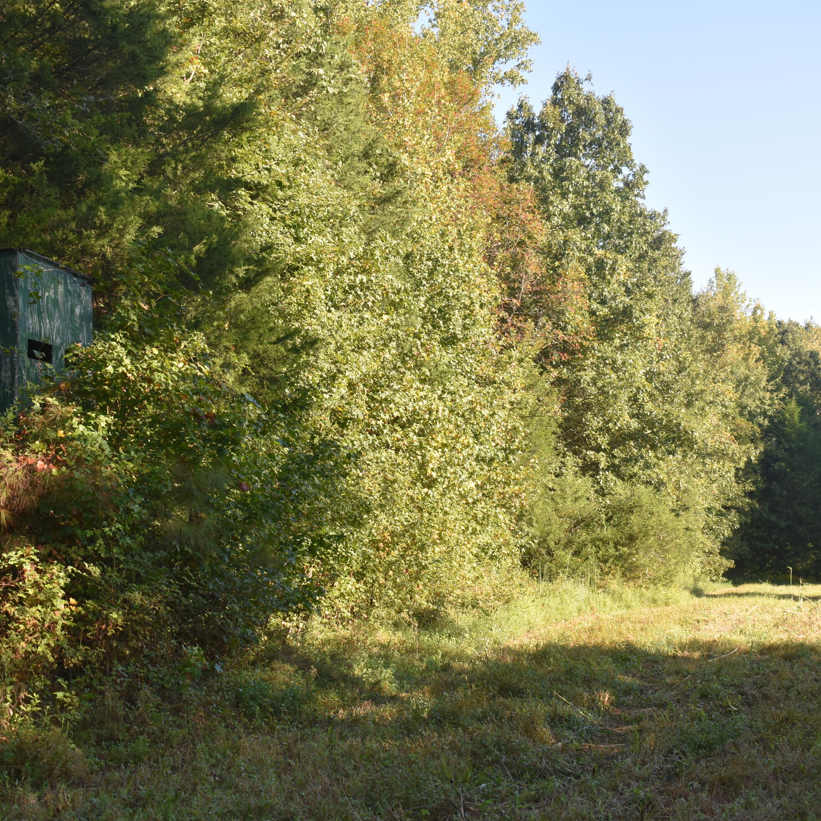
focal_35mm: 49
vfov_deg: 34.9
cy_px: 411
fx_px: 1305
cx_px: 366
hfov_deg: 34.9
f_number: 6.3
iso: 200
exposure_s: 1/250
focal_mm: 25
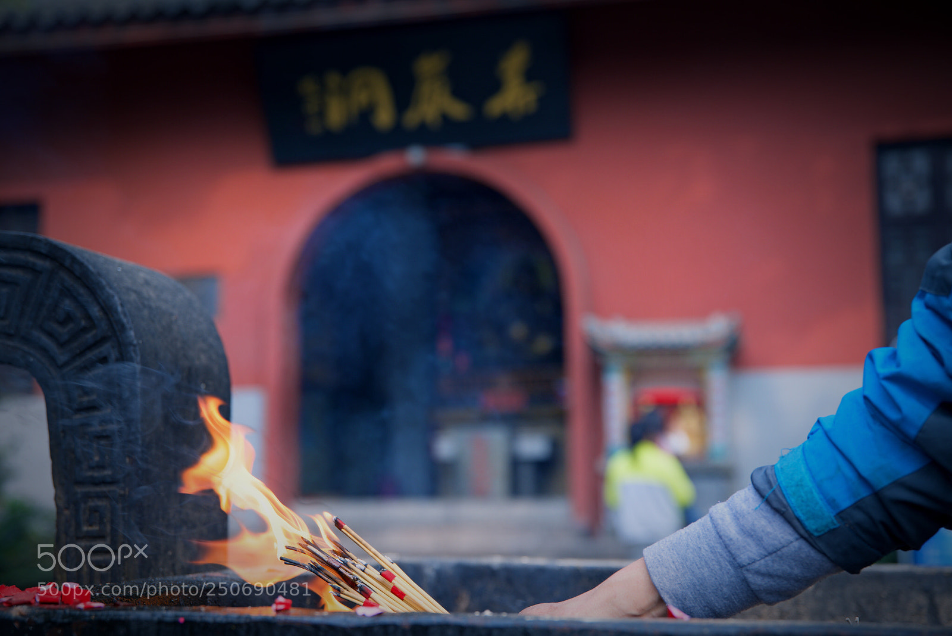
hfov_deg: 33.4
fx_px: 1587
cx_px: 476
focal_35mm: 60
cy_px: 318
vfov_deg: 22.6
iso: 79
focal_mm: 60
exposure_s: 1/200
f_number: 3.5
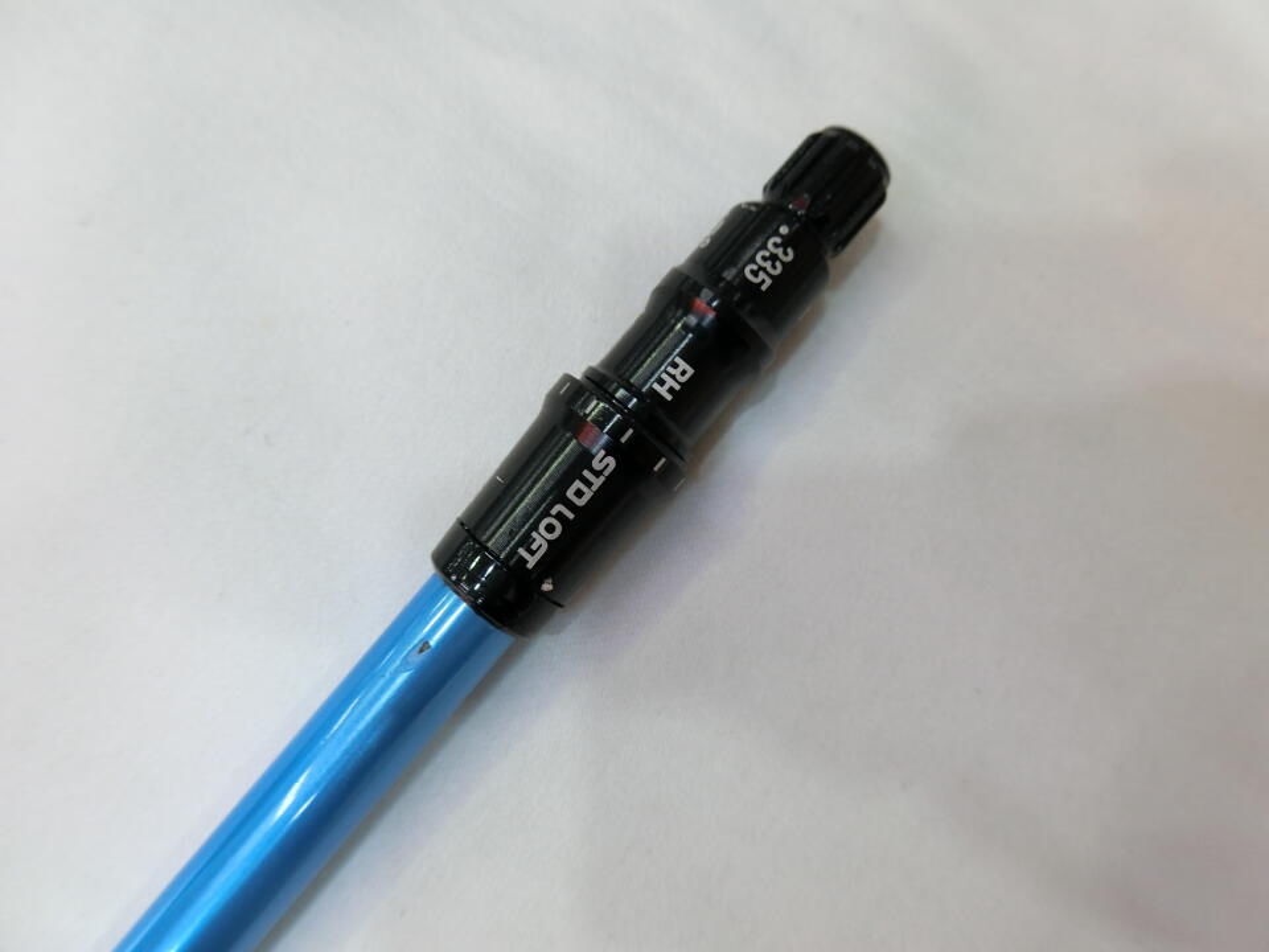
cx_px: 634
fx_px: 916
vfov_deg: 54.9
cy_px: 476
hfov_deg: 69.4
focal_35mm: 25
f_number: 2.8
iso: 125
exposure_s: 1/125
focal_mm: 5.4
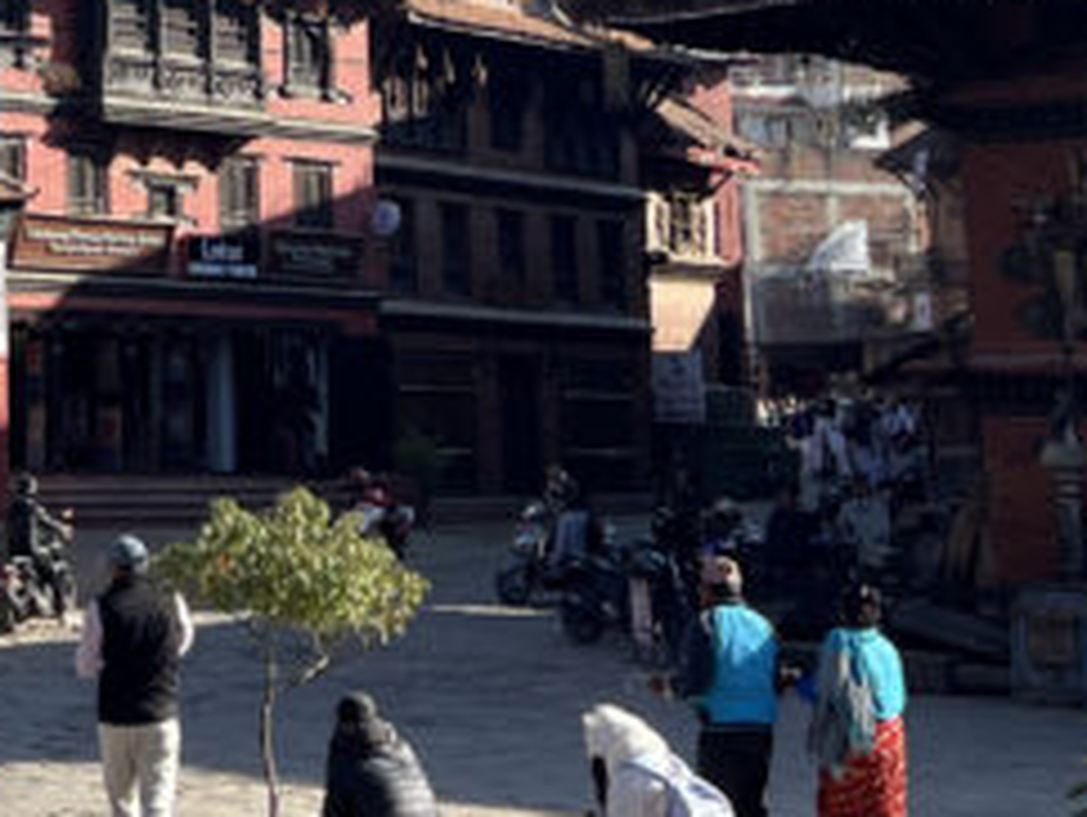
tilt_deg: +13.1
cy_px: -426
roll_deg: -0.2
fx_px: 3458
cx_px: -139
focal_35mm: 110
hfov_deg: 17.2
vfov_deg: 12.8
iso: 50
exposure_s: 1/2695
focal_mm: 5.7
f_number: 1.5
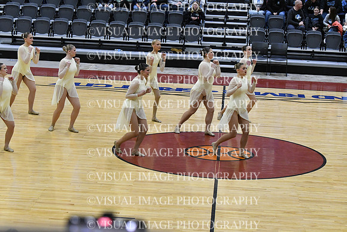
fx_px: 1012
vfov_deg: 13.0
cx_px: 174
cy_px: 116
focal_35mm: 105
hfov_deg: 19.5
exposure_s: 1/500
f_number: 4
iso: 5000
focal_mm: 70
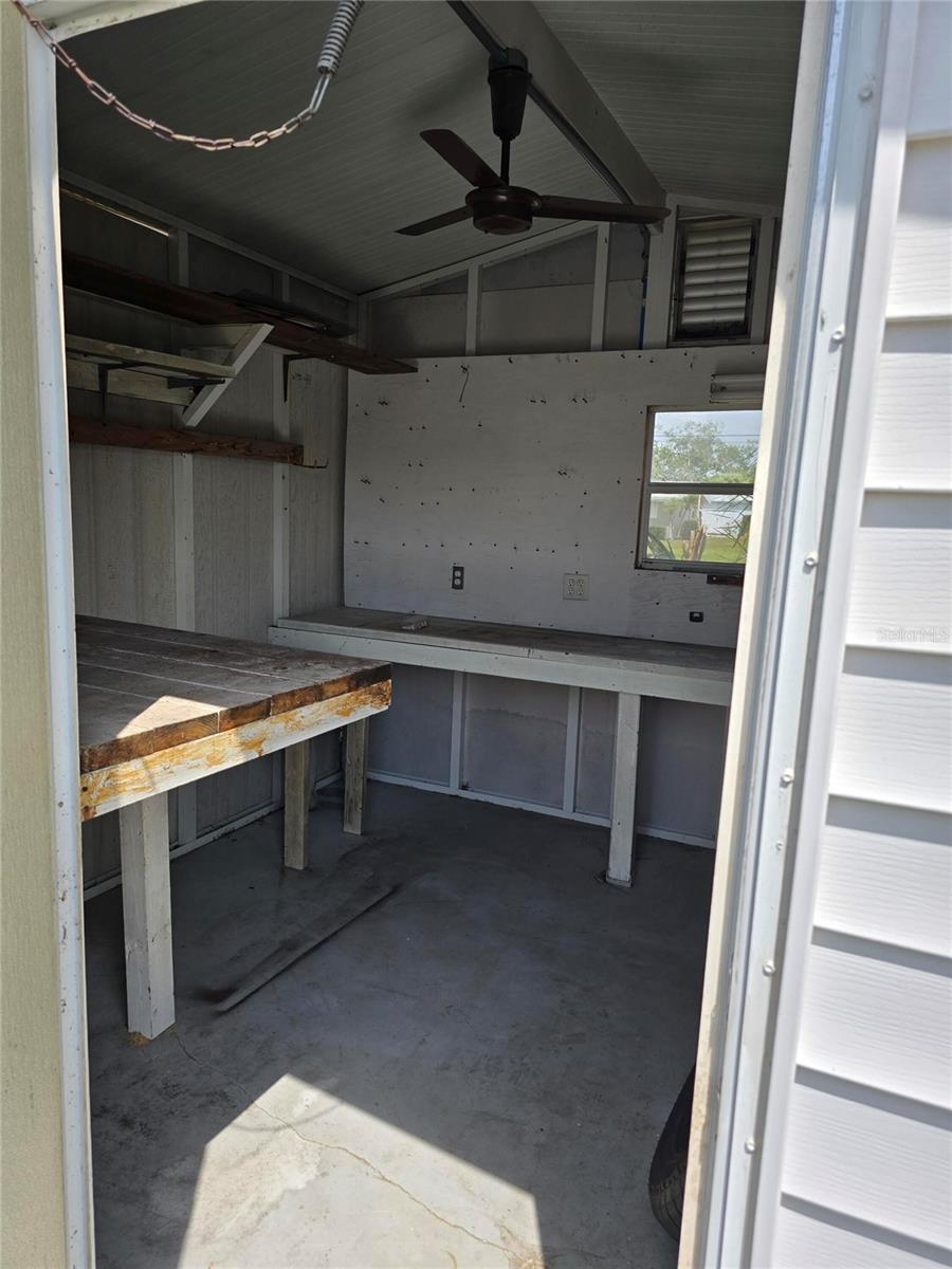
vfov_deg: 73.9
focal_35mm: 23
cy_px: 634
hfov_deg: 58.9
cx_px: 476
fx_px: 843
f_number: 1.7
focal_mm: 6.3
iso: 12
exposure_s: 1/609
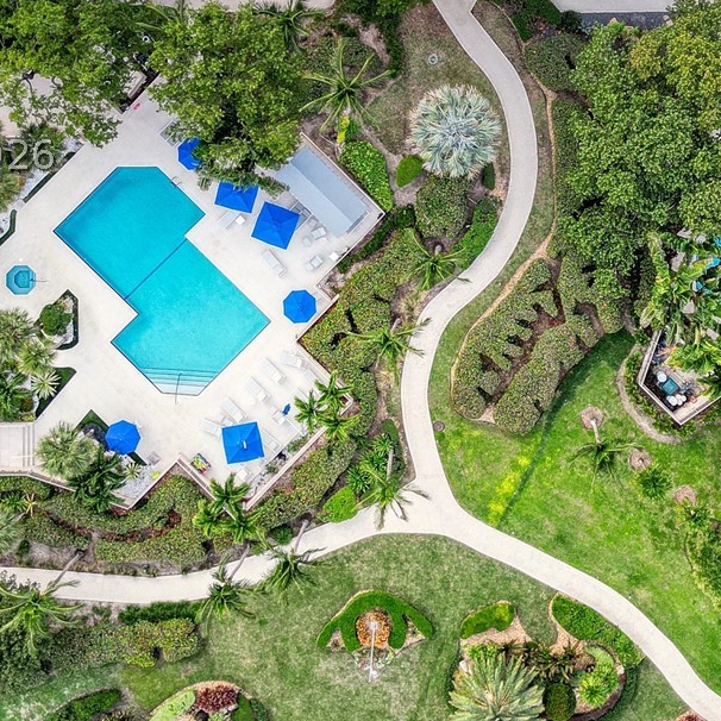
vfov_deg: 29.9
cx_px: 420
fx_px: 1320
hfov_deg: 30.5
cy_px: 155
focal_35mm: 56
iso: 150
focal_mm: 6.7
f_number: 1.7
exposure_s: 1/400
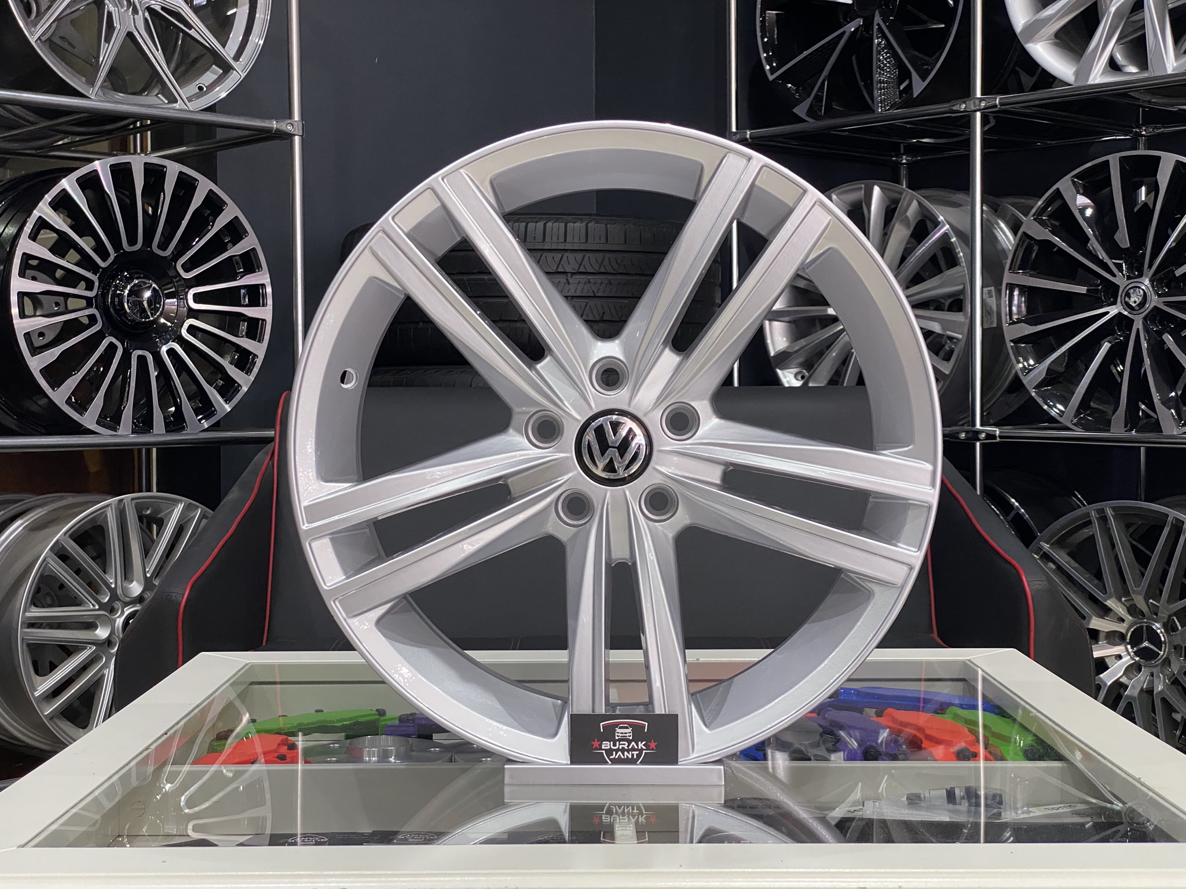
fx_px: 1782
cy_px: 444
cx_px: 593
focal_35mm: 52
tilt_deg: -1.4
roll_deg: +0.1
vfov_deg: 28.0
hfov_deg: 36.8
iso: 200
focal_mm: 6
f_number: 2
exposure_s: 1/50
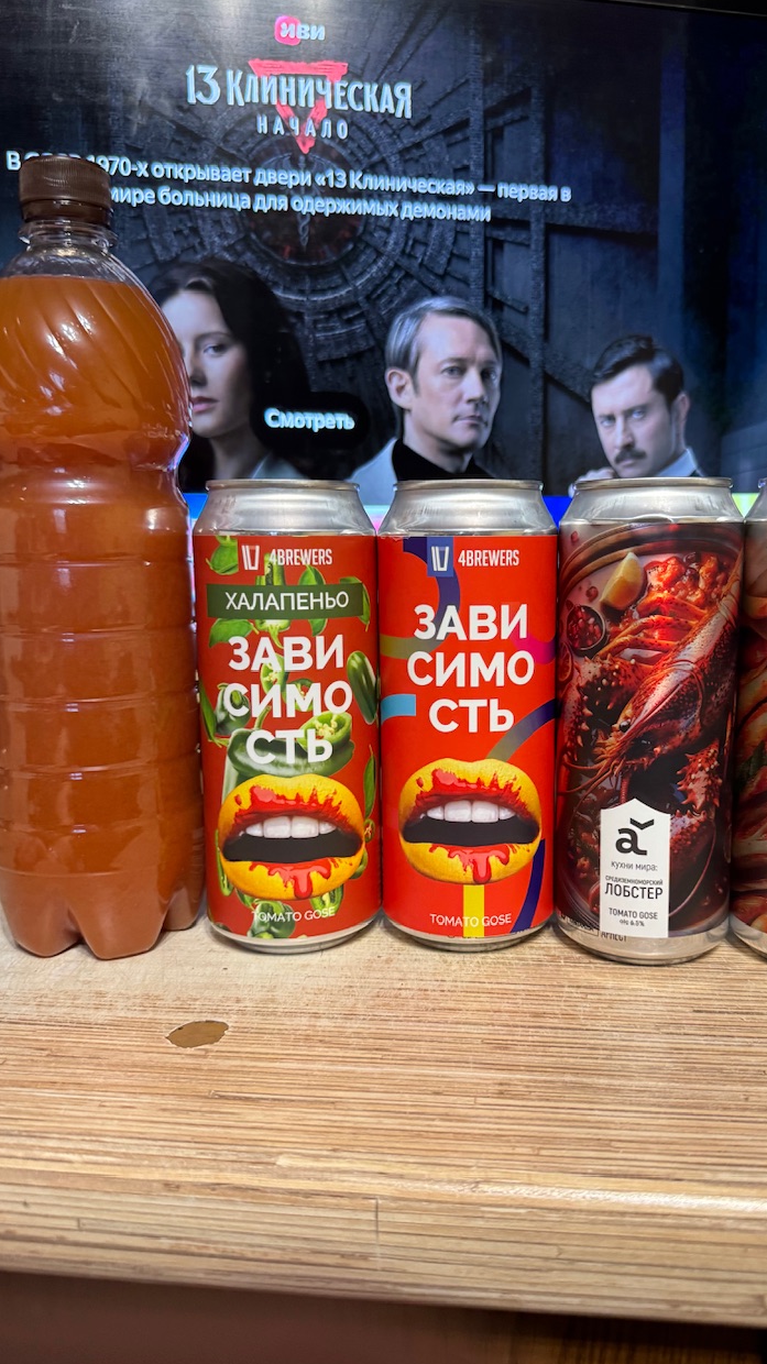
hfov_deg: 42.7
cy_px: 685
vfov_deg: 69.9
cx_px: 458
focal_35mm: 27
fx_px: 977
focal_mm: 6.76
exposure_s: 1/60
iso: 320
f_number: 1.78
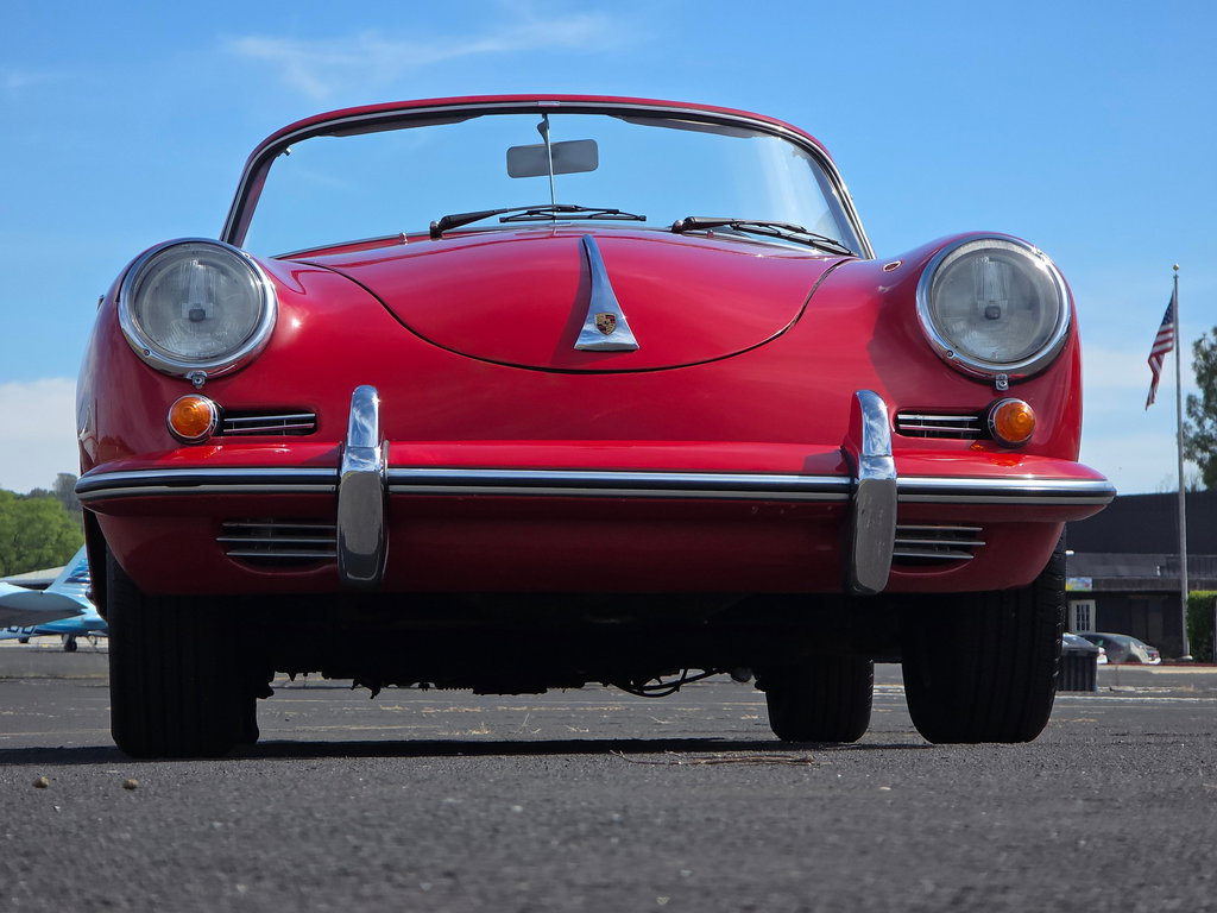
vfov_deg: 12.9
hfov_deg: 17.1
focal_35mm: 115
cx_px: 608
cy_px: 456
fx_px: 4043
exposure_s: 1/1163
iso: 64
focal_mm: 18.6
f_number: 3.4
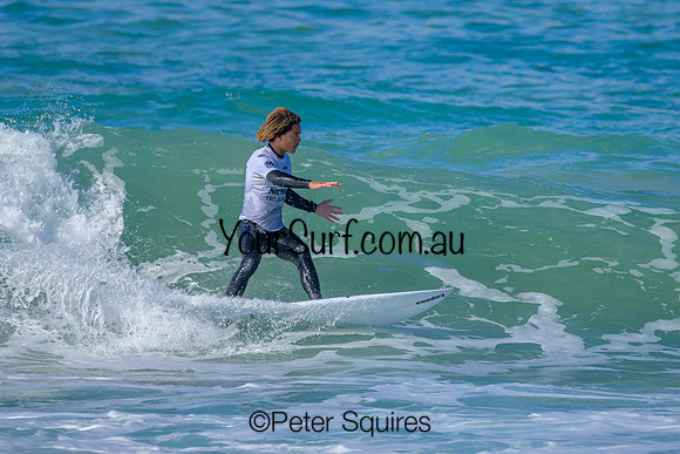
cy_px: 153
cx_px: 334
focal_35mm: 1098
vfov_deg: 1.3
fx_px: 20752
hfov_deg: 1.9
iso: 320
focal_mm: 800
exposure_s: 1/2000
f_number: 6.3
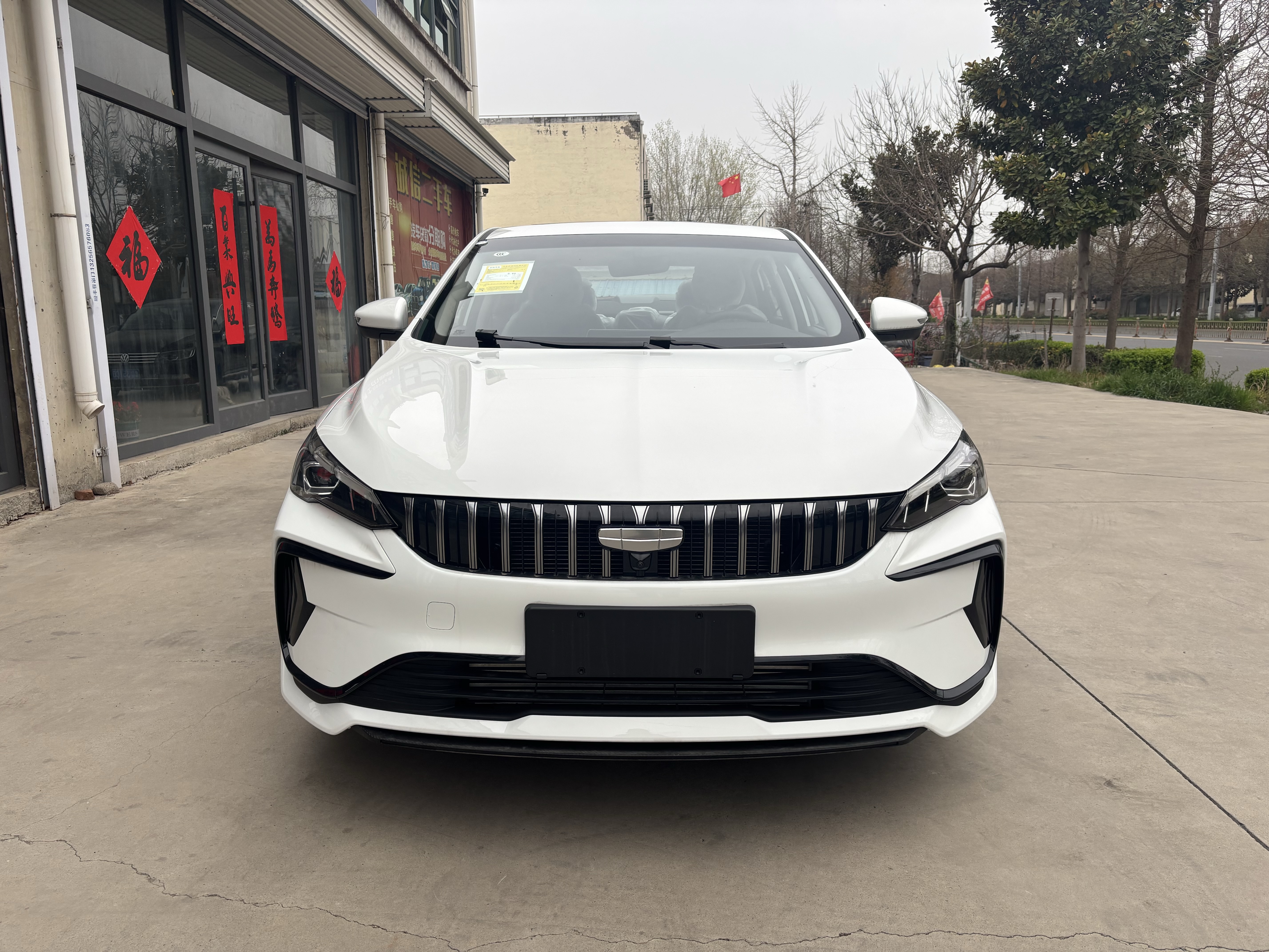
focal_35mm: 26
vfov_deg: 53.1
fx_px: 953
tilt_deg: -9.8
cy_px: 476
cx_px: 634
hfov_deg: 67.3
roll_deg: +0.0
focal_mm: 5.96
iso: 40
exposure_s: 1/154
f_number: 1.6
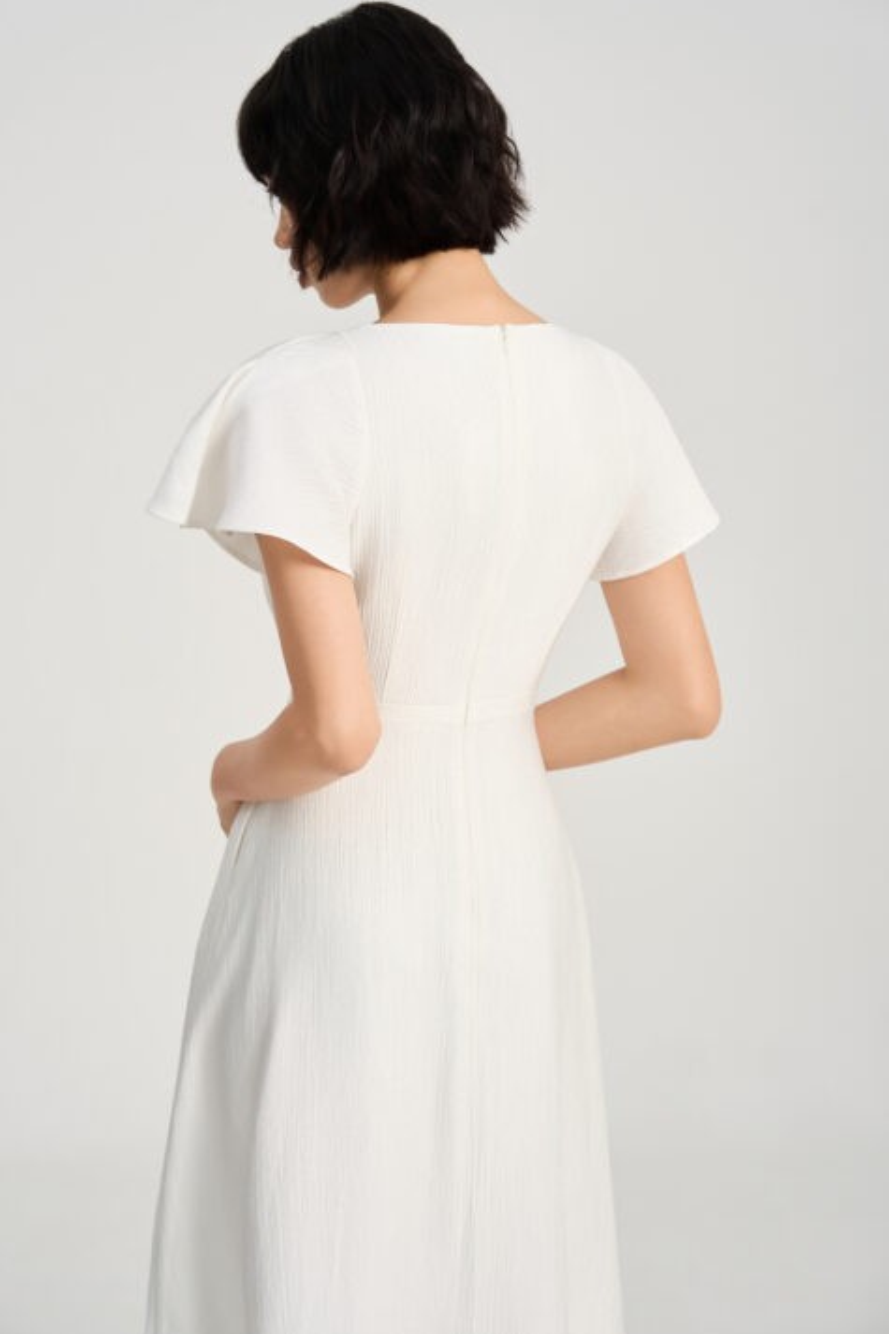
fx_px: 2186
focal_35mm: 59
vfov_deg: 33.9
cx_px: 417
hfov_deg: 23.0
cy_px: 641
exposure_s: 1/160
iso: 160
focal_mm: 55
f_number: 6.3
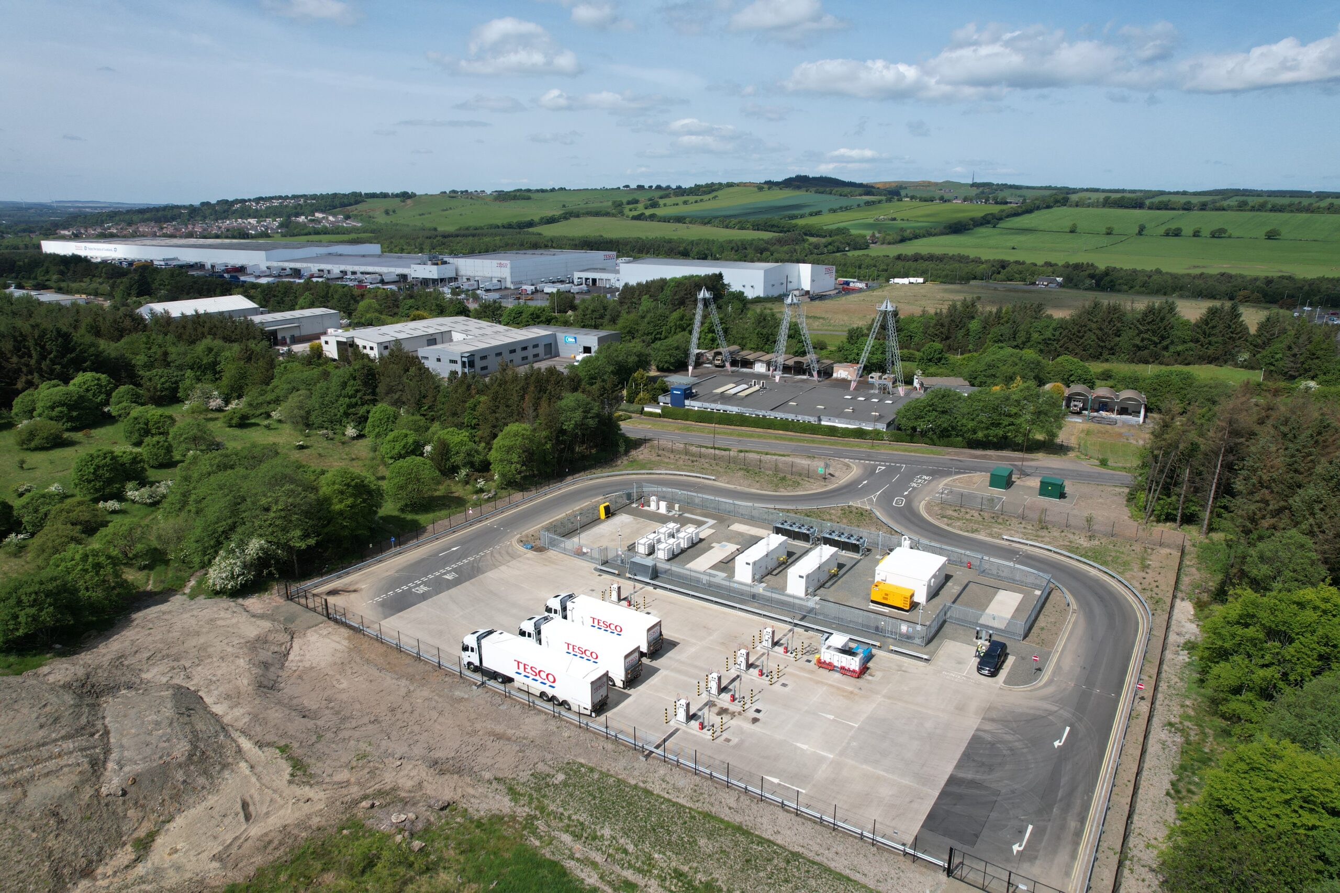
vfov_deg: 57.2
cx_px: 670
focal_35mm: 22
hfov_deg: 78.6
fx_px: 819
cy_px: 446
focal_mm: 8.38
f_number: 2.8
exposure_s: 1/2500
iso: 110
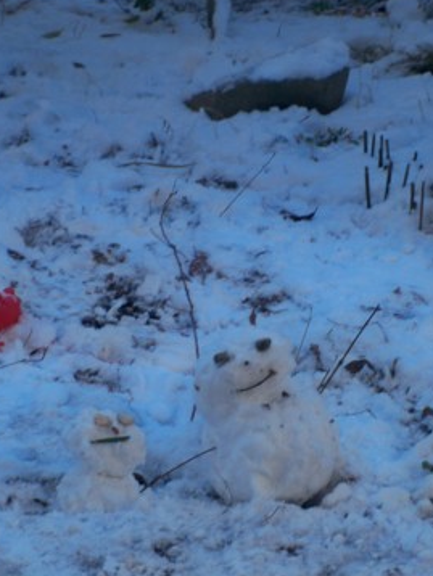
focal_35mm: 132
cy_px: 296
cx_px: 200
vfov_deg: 14.9
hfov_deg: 11.2
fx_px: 2199
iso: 100
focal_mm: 18.8
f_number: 5.7
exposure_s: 1/160
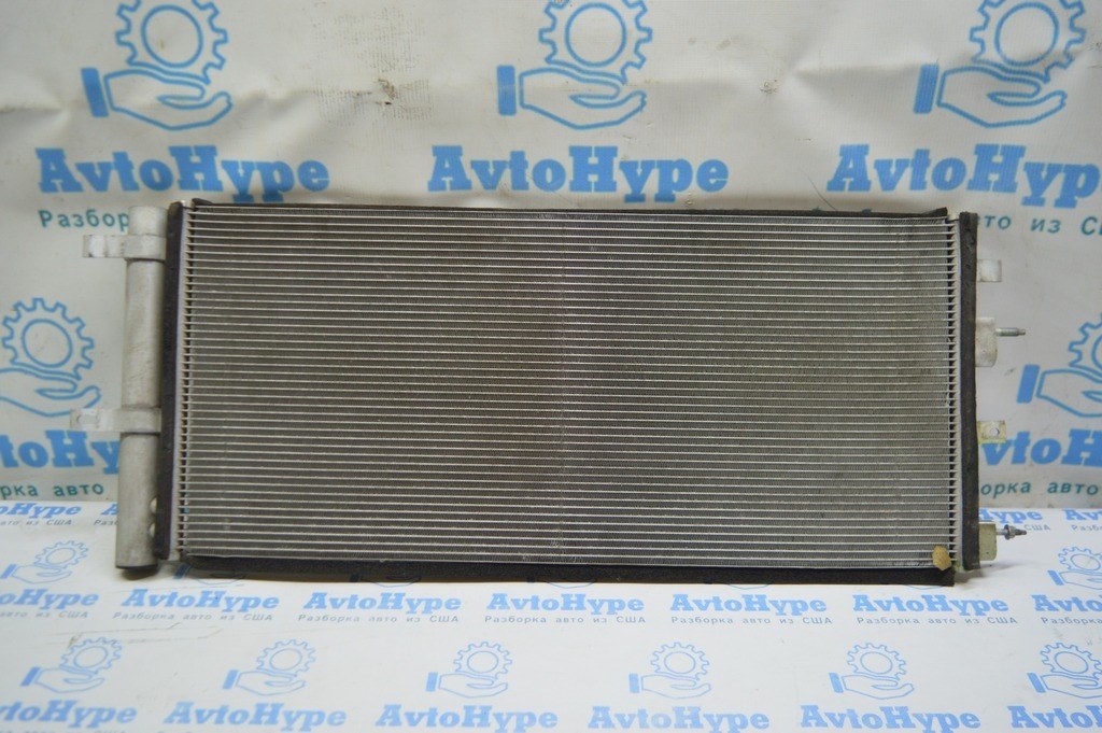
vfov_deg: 39.9
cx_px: 551
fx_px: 1009
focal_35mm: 33
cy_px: 366
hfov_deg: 57.3
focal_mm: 22
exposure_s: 1/60
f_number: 3.8
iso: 400
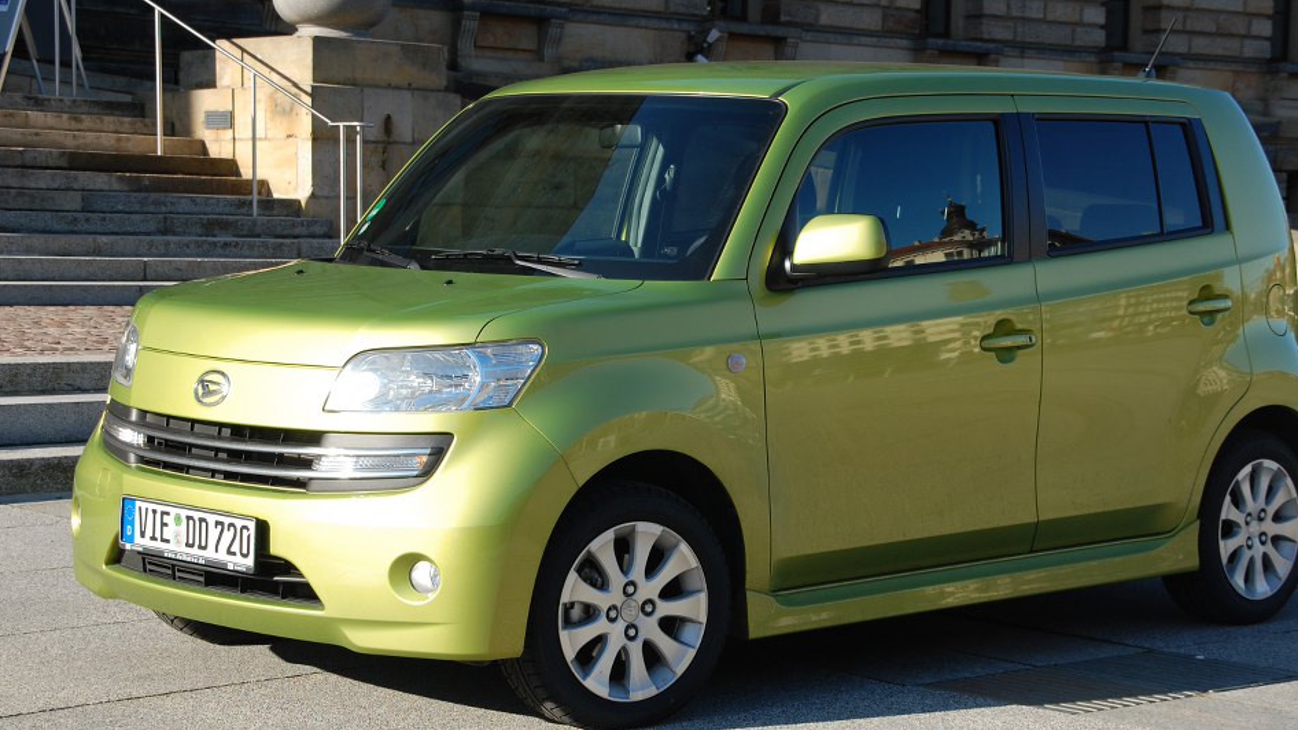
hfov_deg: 25.0
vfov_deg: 14.2
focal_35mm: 85
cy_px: 411
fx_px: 2925
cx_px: 679
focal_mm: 50
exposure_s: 1/250
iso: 200
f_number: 9
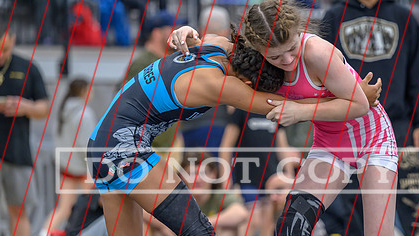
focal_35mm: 253
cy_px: 148
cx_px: 285
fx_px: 2812
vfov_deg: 4.8
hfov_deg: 8.5
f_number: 2.8
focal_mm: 150
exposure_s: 1/640
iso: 2000
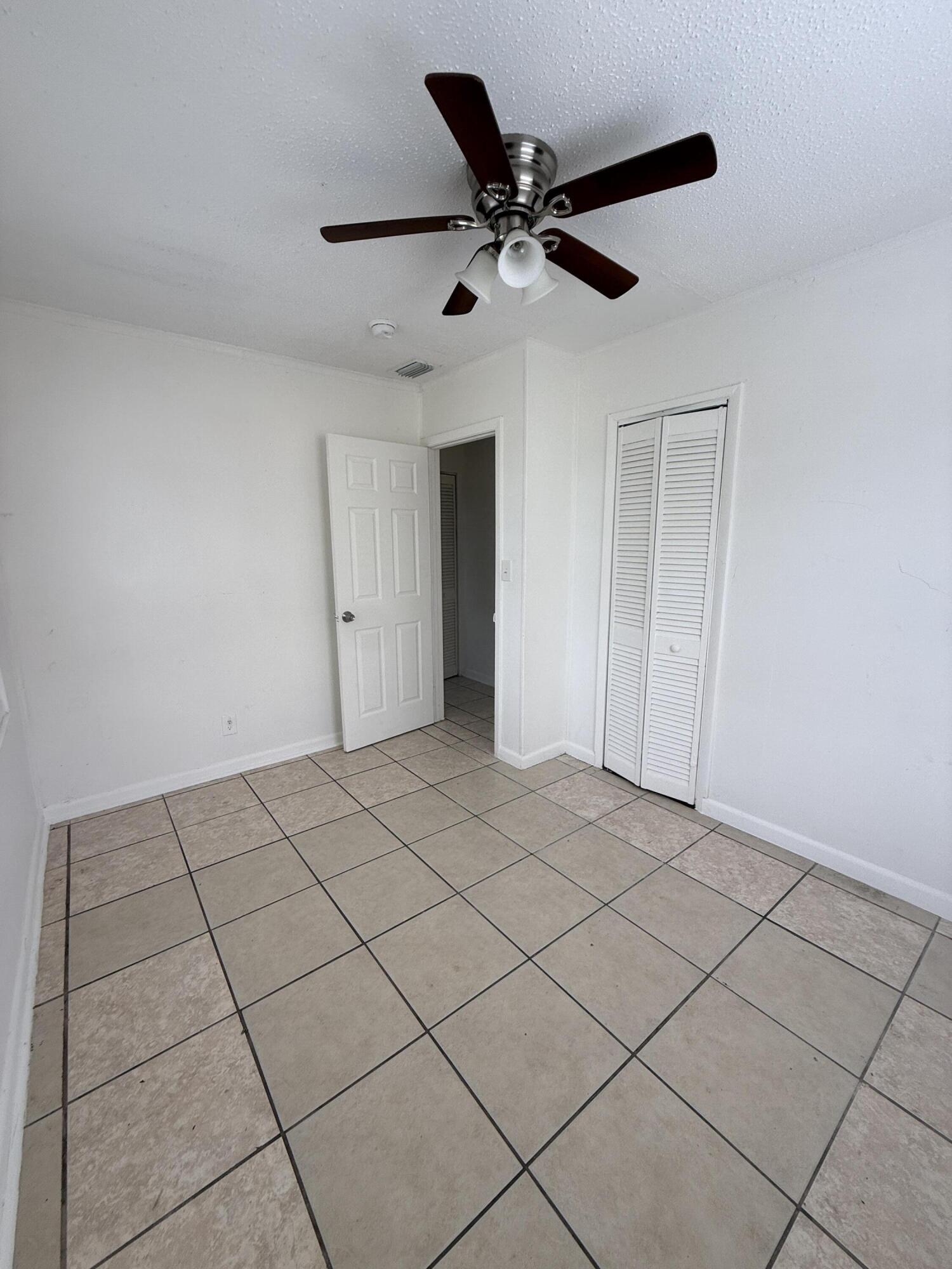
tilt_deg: -9.7
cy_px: 634
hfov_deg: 85.7
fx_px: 513
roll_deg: +0.1
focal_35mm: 14
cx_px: 476
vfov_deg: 102.1
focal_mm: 2.22
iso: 50
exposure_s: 1/172
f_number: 2.2
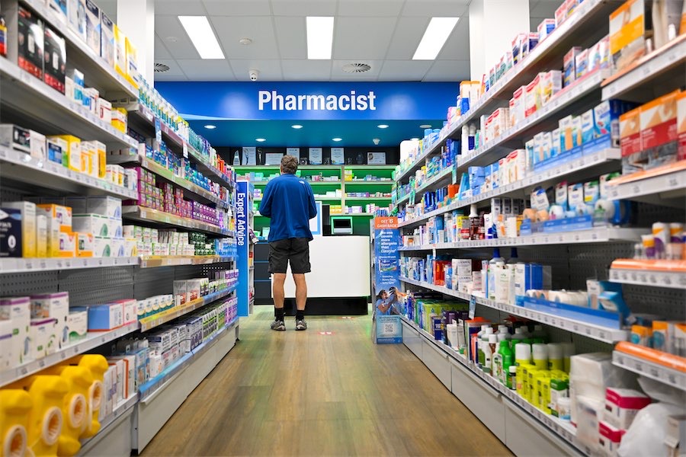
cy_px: 228
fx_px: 562
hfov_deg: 62.8
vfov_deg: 44.3
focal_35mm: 30
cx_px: 343
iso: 1600
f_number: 3.5
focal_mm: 29.5
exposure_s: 1/400
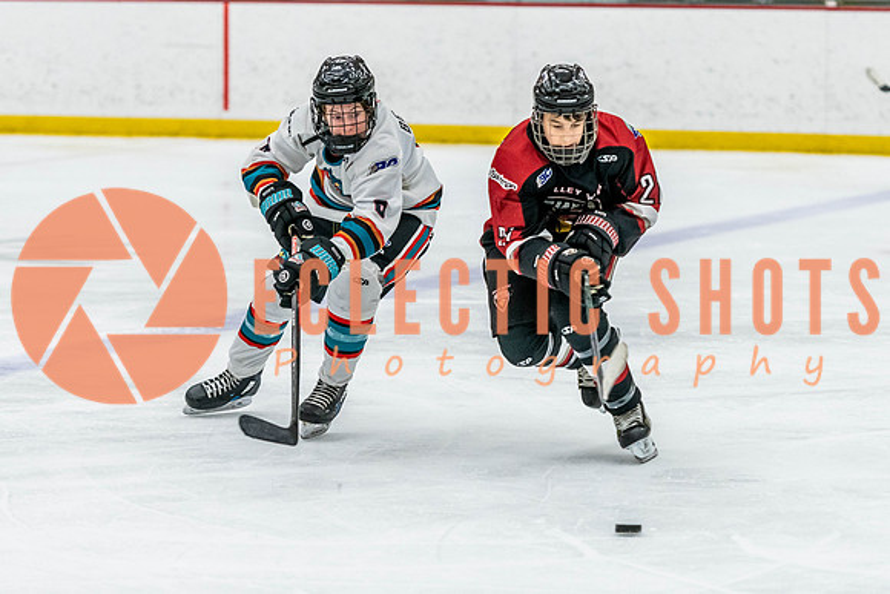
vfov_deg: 7.8
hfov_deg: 11.7
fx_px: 4334
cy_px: 328
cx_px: 541
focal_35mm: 175
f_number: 2.8
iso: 2000
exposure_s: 1/640
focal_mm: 116
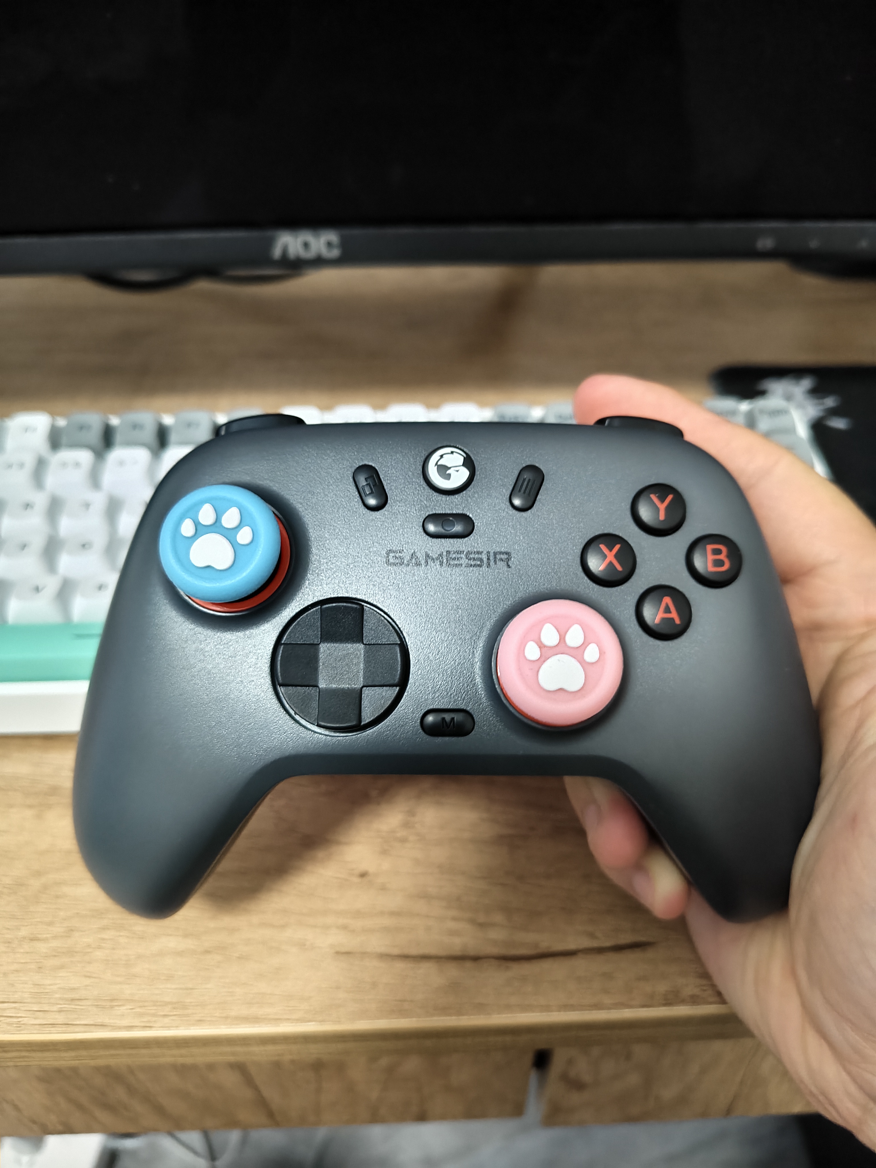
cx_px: 438
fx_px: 776
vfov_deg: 73.9
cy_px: 584
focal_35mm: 23
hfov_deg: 58.9
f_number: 1.88
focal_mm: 5.56
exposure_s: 1/20
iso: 2464
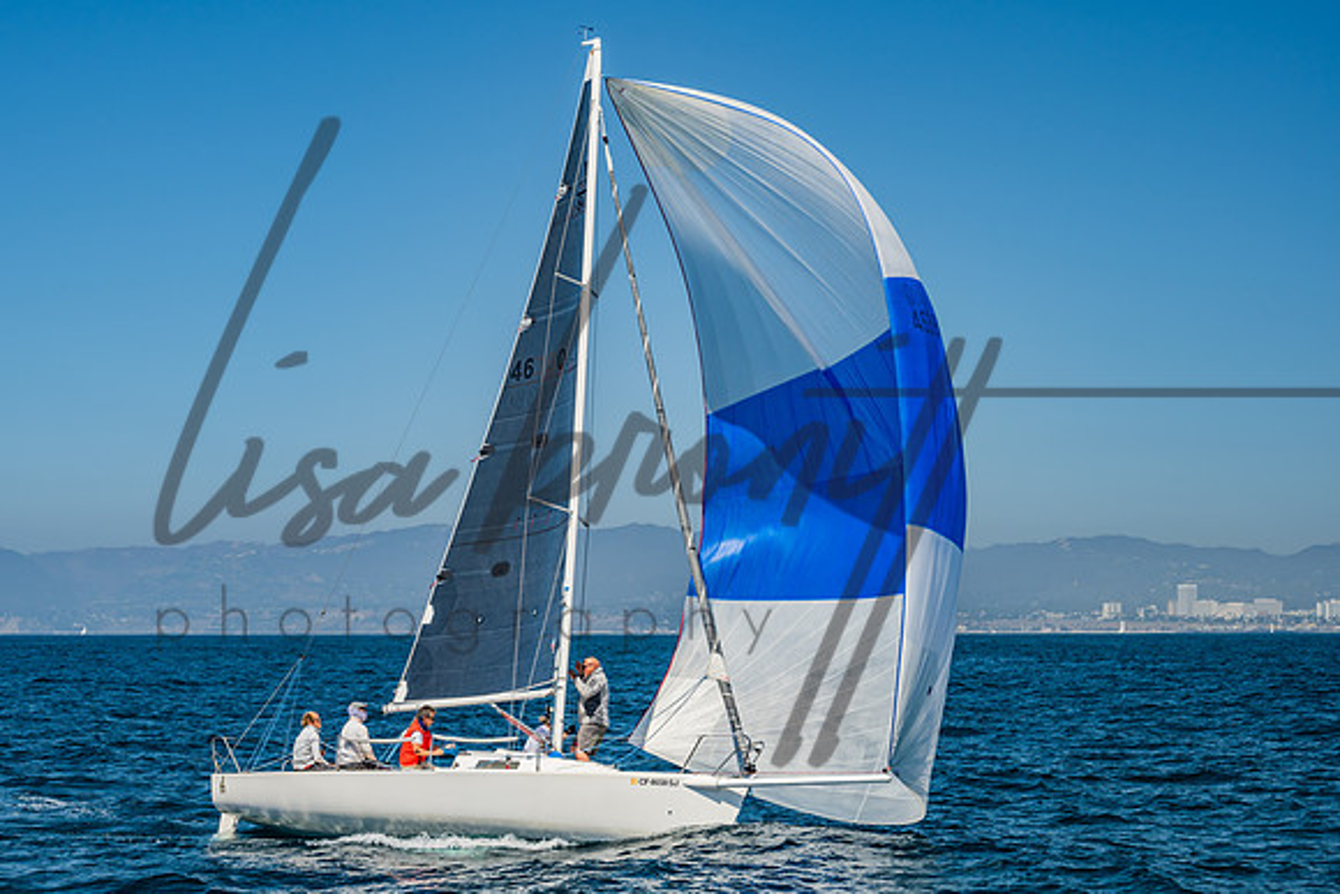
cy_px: 421
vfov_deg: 17.8
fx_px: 2851
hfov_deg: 26.4
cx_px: 611
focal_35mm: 77
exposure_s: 1/400
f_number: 6.3
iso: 160
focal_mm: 69
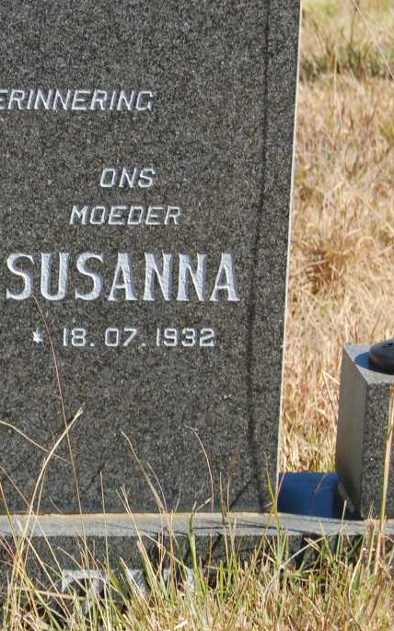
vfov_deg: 15.0
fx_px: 2389
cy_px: 306
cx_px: -45
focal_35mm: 139
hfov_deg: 9.3
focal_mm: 52
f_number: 6.3
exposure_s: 1/200
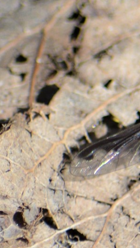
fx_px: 5636
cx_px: 208
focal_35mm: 855
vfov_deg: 2.5
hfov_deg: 1.4
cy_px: 130
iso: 200
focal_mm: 300
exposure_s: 1/640
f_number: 6.3
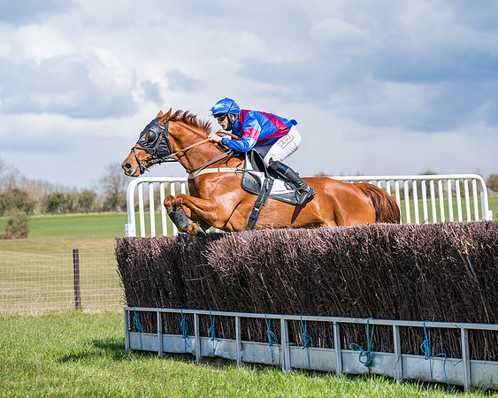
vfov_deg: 12.2
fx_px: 1862
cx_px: 285
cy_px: 193
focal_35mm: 126
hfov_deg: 15.2
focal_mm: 104
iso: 200
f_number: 4
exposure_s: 1/1600
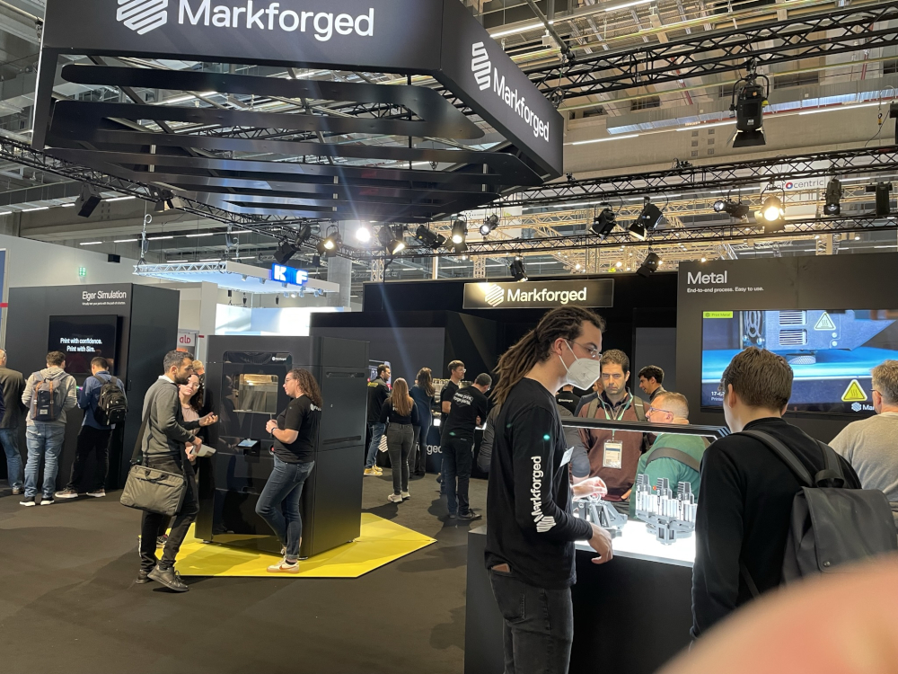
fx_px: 674
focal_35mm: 26
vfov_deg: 53.1
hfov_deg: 67.3
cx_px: 449
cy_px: 337
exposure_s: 1/50
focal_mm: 4.2
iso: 100
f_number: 1.6
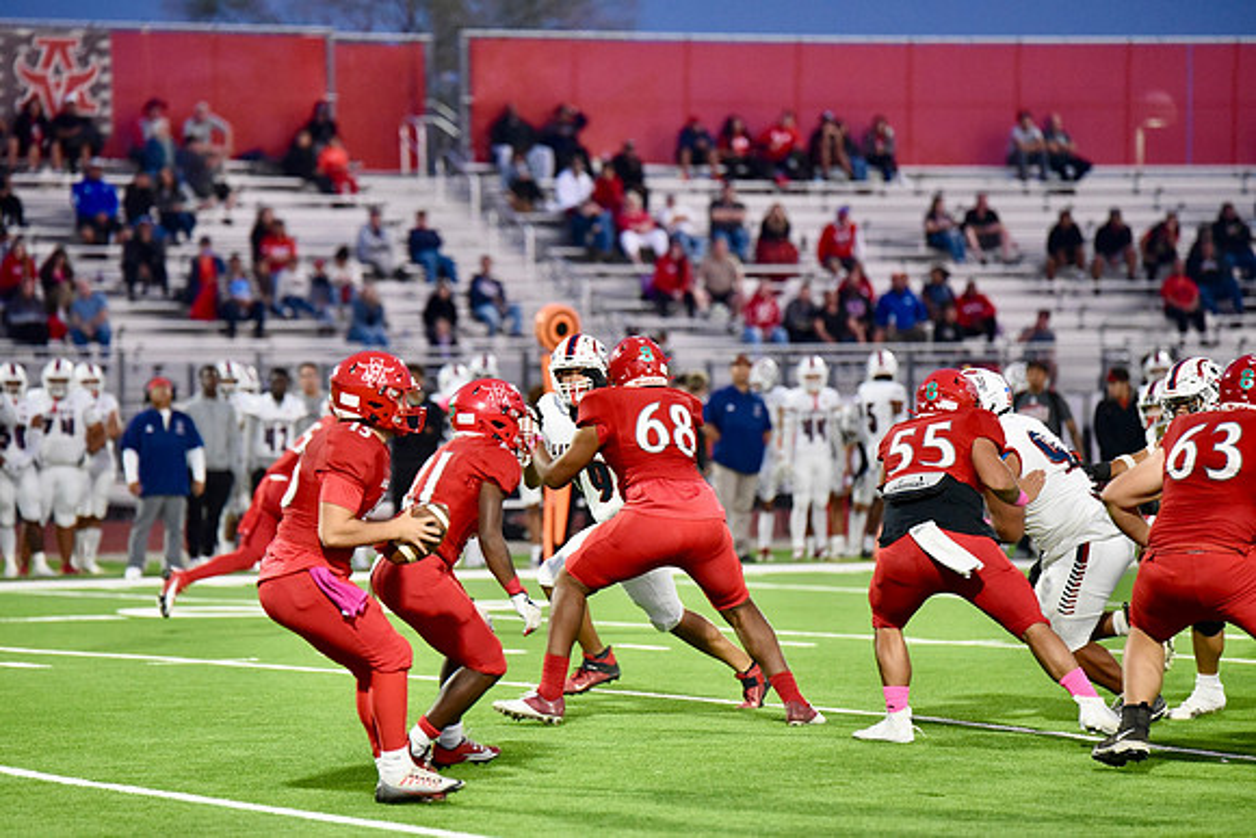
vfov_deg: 6.9
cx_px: 628
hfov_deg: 10.3
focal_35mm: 200
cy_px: 419
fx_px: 6979
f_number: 2.8
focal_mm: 200
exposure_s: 1/800
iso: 6400
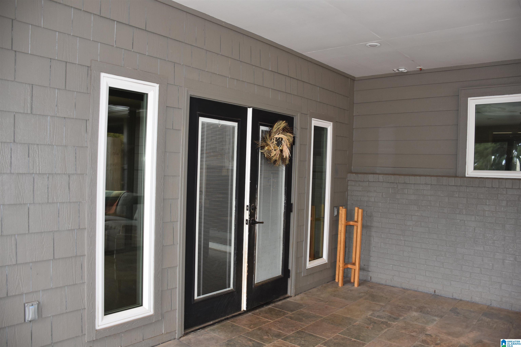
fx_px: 391
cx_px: 260
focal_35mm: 27
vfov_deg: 47.9
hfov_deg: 67.4
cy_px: 174
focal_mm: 18
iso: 400
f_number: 3.5
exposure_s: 1/80
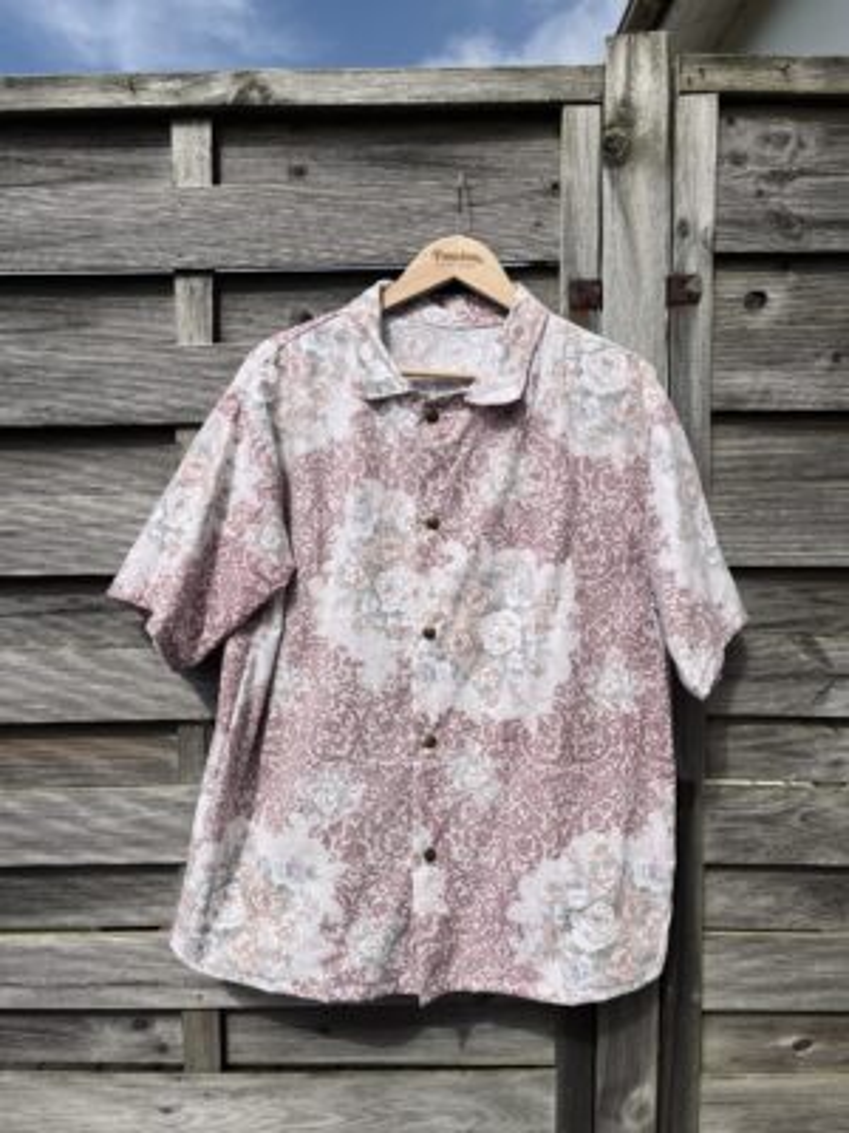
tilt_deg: -4.6
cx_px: 424
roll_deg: +1.1
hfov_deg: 53.1
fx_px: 850
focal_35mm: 26
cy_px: 566
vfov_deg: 67.3
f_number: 1.6
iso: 50
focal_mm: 5.1
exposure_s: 1/6897
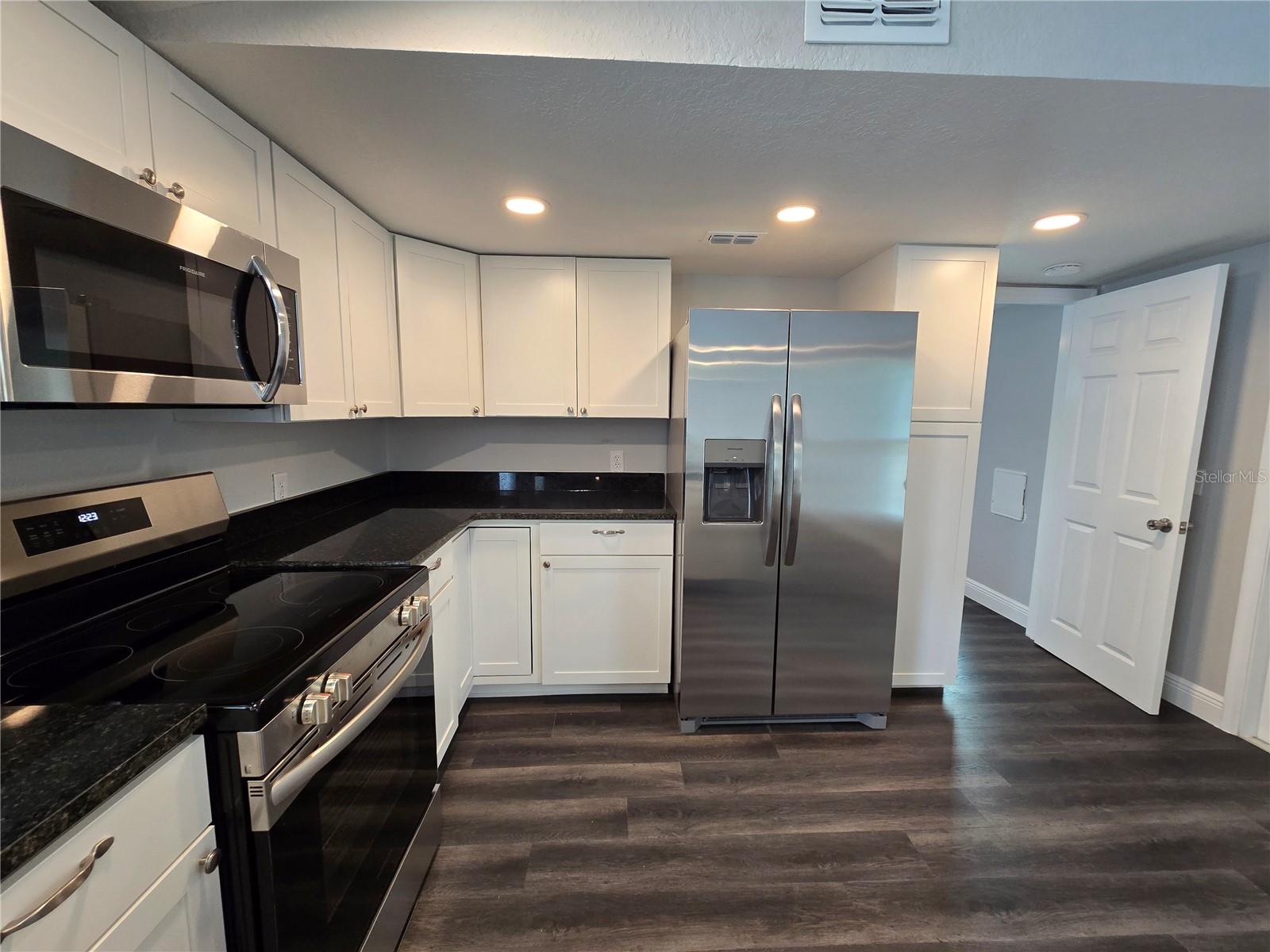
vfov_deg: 89.9
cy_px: 476
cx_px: 635
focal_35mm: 13
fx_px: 477
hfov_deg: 106.2
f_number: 2.2
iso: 160
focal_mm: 2.2
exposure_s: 1/60
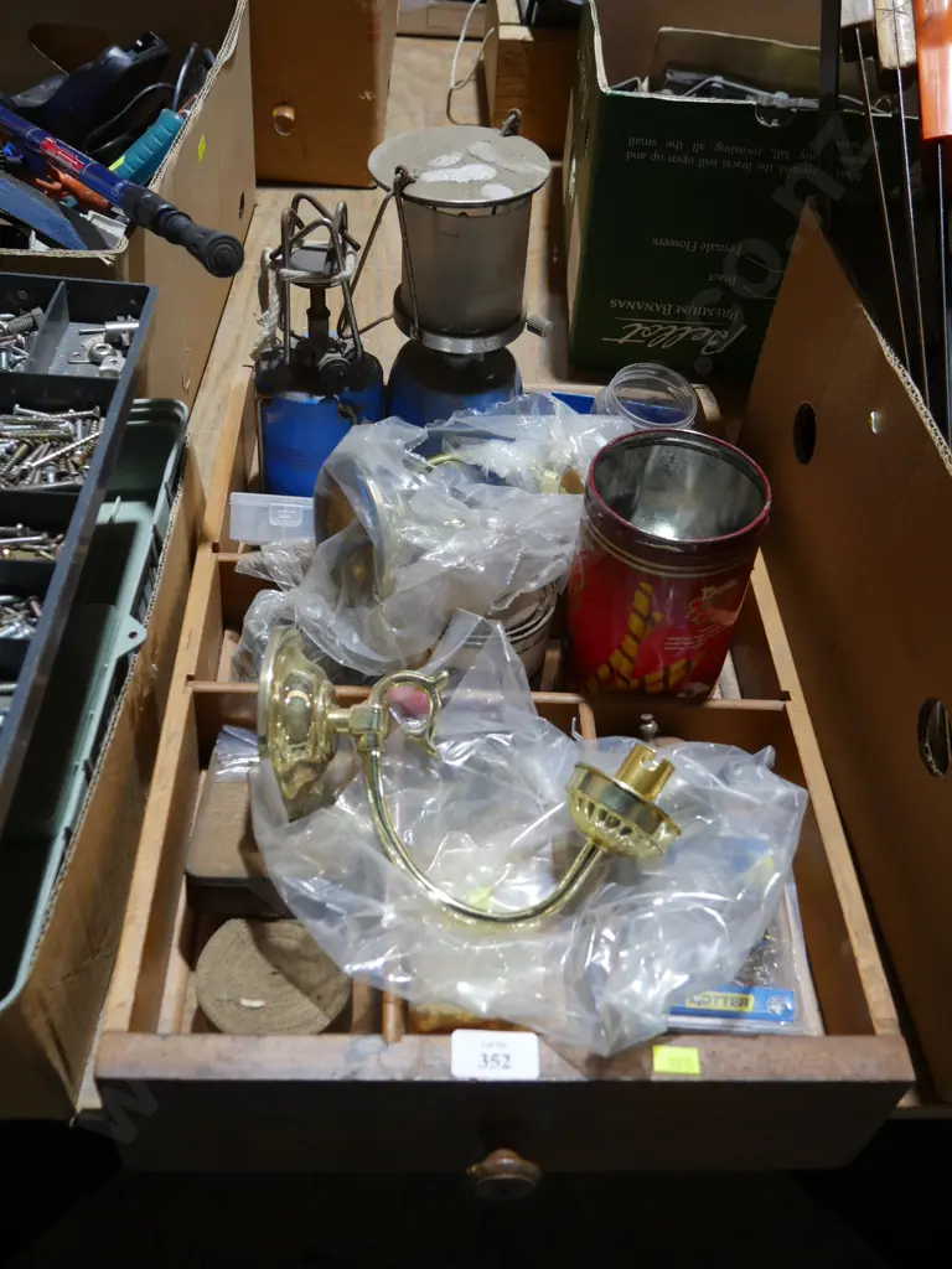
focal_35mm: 32
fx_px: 1173
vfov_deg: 56.8
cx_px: 476
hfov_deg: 44.2
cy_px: 634
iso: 320
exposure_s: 1/60
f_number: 3.6
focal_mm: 16
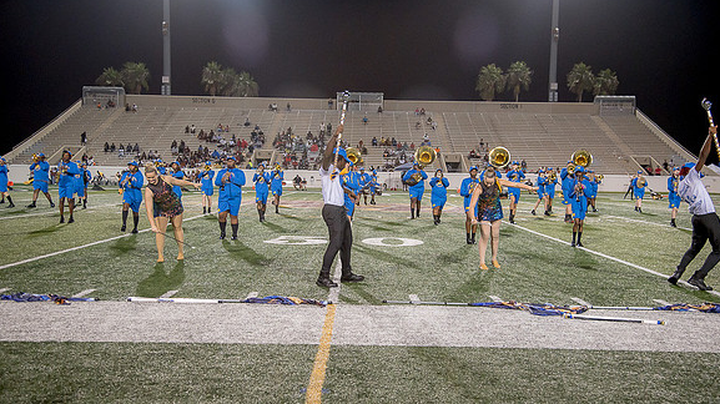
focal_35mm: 40
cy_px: 226
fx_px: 763
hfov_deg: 50.5
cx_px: 361
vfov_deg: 29.6
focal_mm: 38
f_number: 4
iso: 2000
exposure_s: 1/200
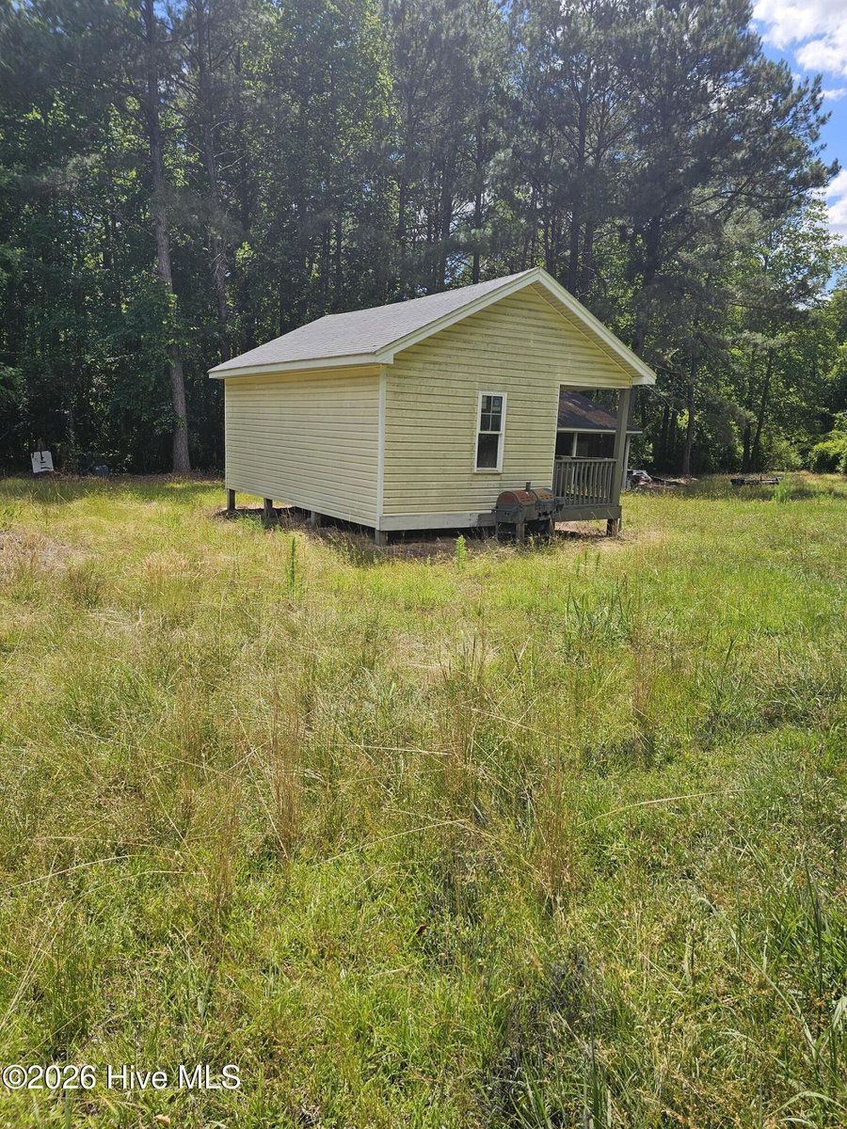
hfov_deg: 58.9
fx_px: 750
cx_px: 424
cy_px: 564
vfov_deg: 73.9
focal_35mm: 23
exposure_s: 1/565
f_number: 1.7
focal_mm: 6.3
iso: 10
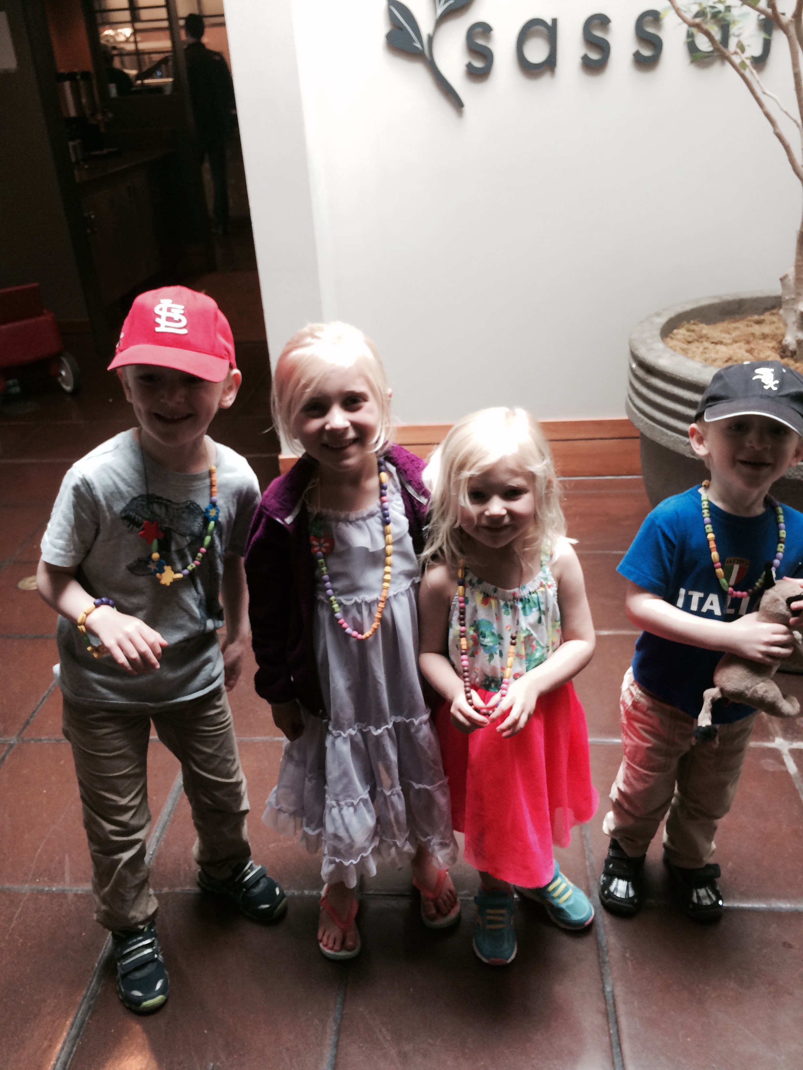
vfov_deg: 61.7
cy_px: 535
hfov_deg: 48.2
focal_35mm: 29
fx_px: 897
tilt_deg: -29.6
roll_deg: +5.2
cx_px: 402
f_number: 2.2
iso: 40
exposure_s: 1/30
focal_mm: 4.15
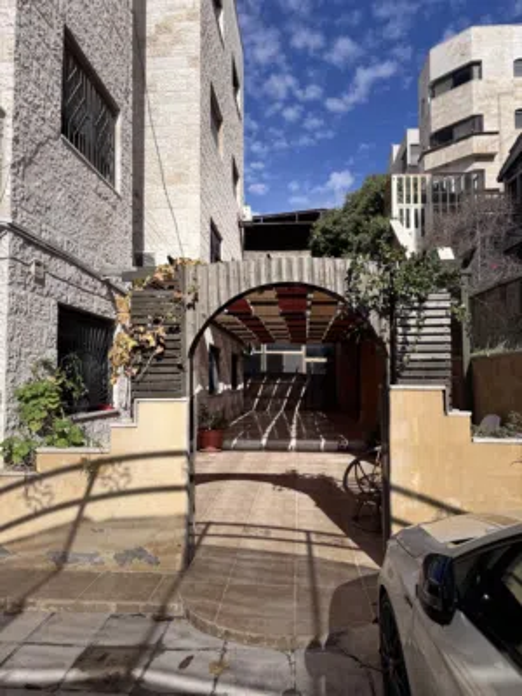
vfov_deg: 71.6
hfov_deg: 56.8
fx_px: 483
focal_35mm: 24
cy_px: 348
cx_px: 261
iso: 80
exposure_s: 1/7937
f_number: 1.78
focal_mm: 6.76
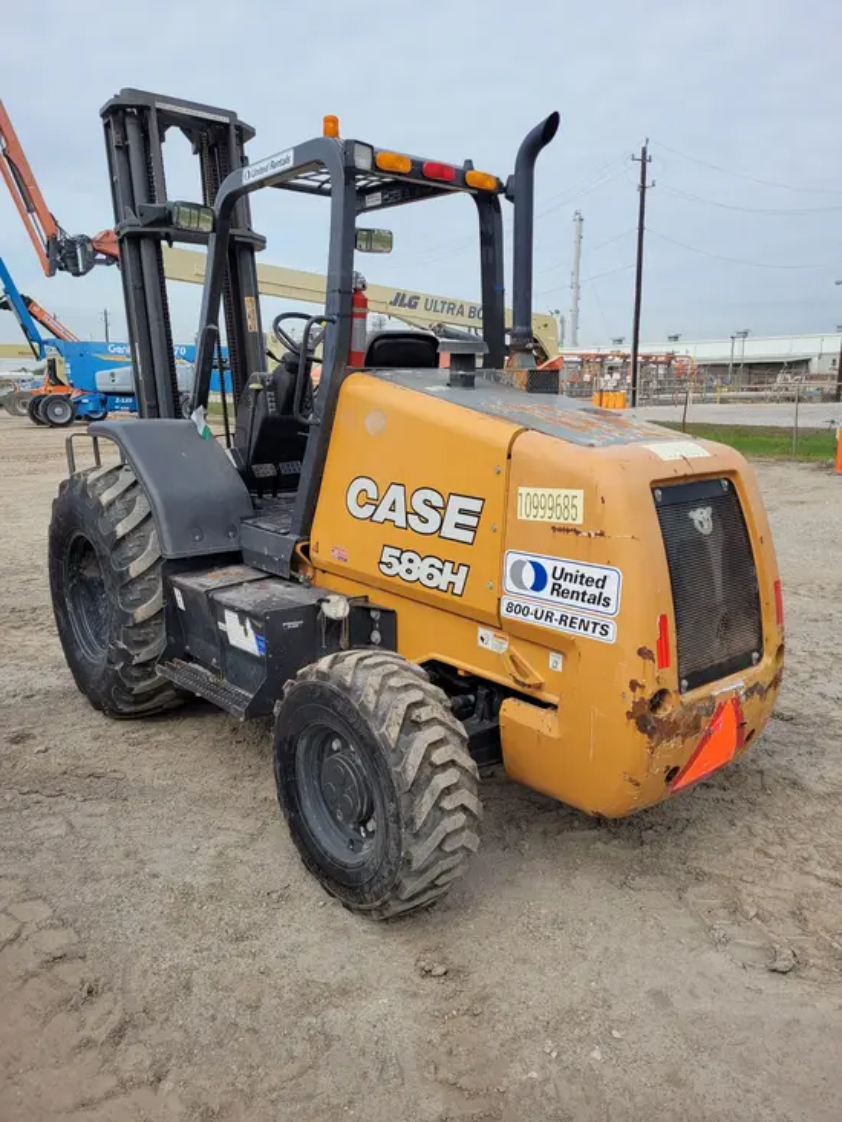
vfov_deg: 67.3
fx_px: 843
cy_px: 561
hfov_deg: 53.1
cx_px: 421
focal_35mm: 26
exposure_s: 1/1920
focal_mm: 5.4
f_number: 1.8
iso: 40
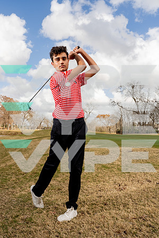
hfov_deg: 41.1
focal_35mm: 32
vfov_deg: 58.7
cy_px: 119
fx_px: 212
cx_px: 80
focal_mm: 32
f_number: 8
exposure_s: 1/250
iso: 100
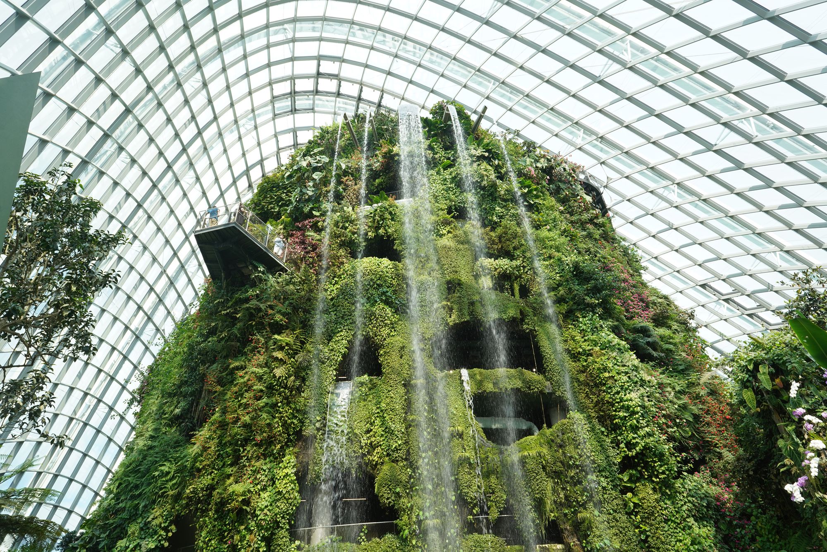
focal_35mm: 24
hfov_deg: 73.7
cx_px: 414
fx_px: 551
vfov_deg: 53.1
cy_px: 276
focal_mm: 24
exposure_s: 1/100
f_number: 13
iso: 400
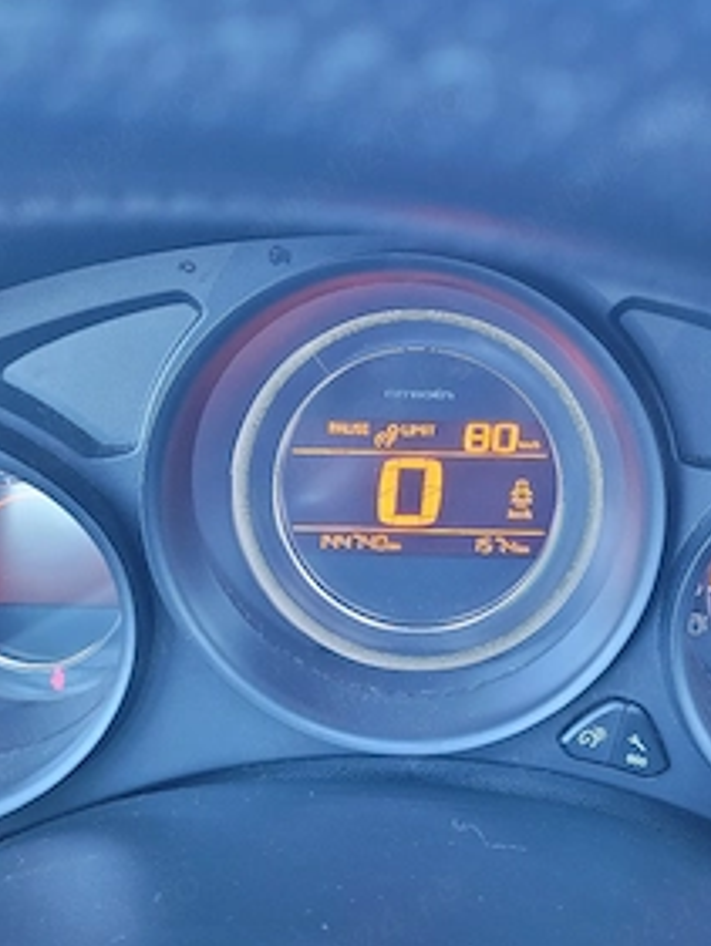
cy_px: 468
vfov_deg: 50.1
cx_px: 421
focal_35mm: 37
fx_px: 1013
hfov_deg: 38.6
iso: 250
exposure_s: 1/100
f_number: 1.8
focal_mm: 5.4
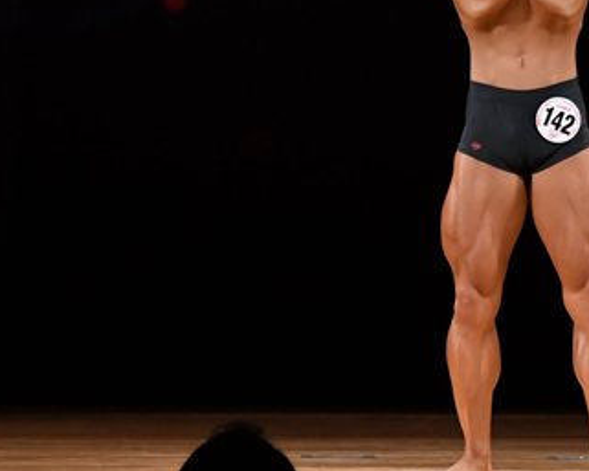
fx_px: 8893
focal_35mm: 510
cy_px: 189
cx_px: 513
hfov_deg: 3.8
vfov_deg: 3.0
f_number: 5.6
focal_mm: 150
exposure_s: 1/400
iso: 3200
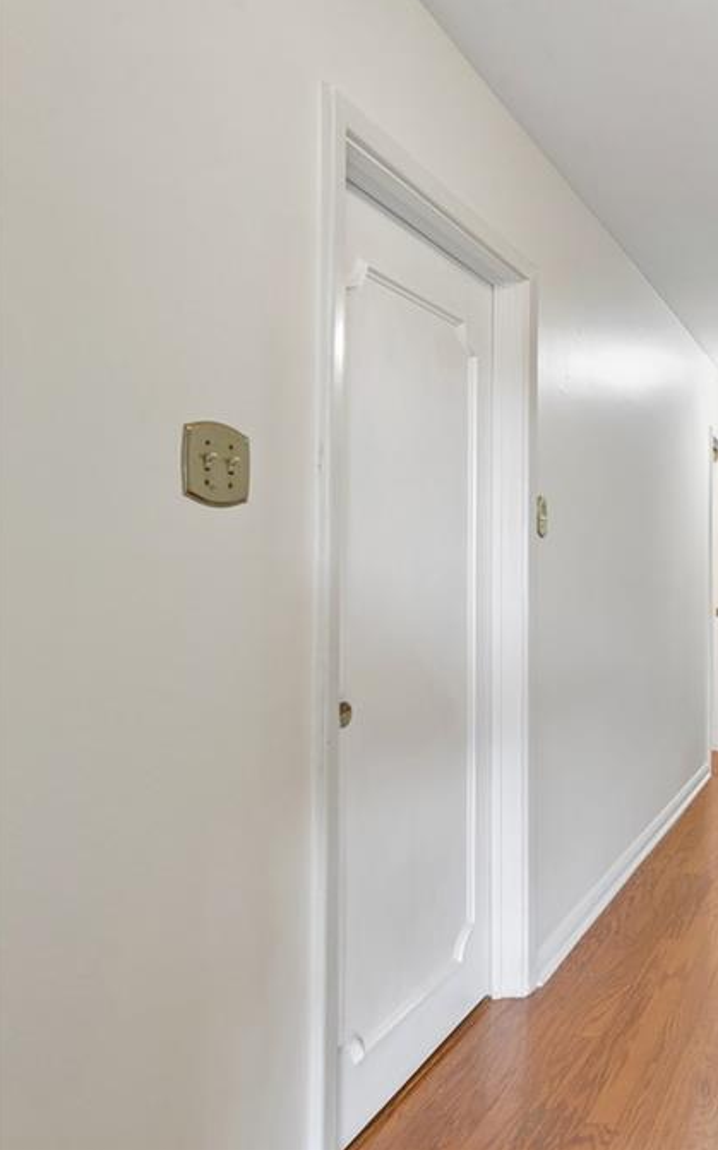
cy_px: 569
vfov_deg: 66.5
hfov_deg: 34.9
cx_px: 872
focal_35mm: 28
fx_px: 877
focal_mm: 18
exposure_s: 1/4
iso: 400
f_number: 11
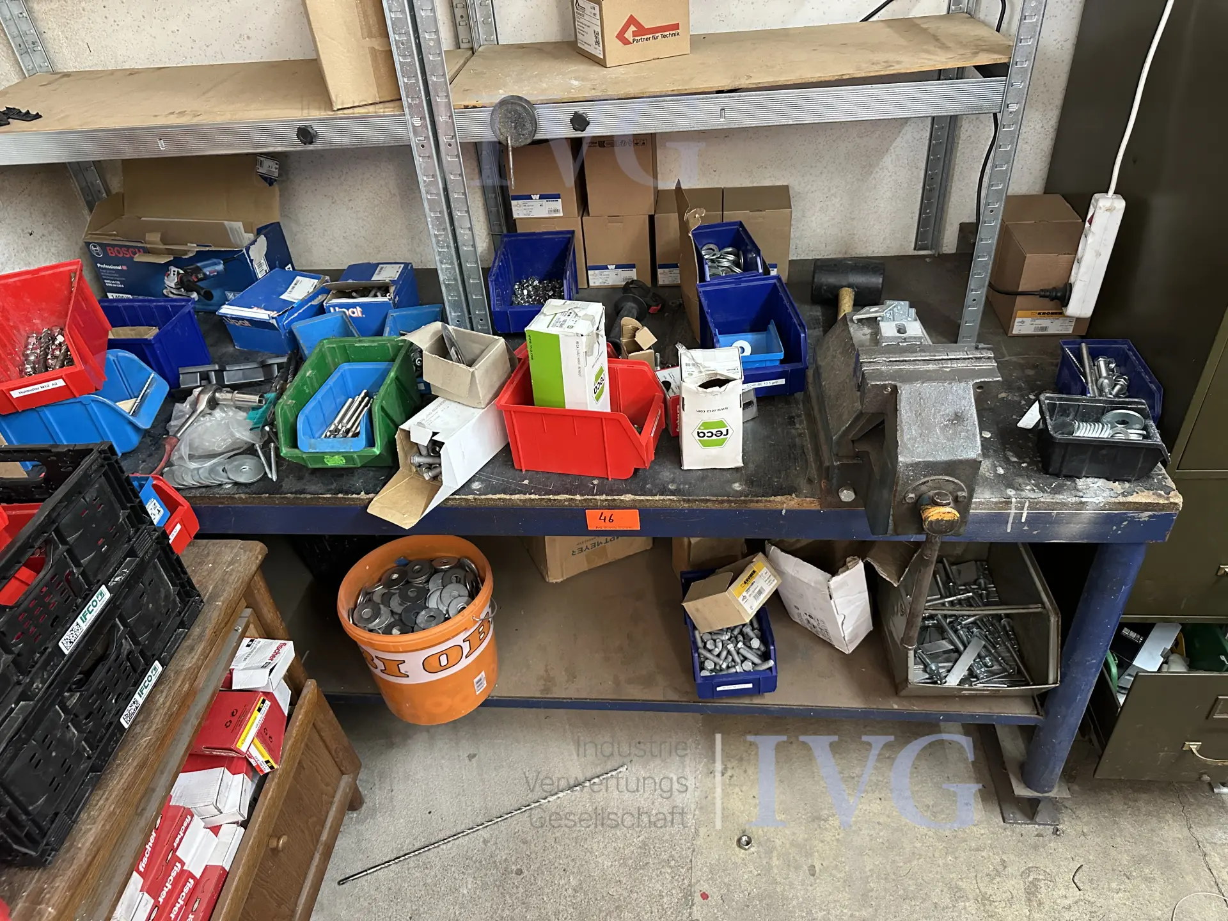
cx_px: 614
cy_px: 460
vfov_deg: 56.8
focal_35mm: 24
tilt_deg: -36.3
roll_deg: +4.8
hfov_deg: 71.6
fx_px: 851
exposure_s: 1/50
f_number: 1.78
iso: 500
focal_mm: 6.86
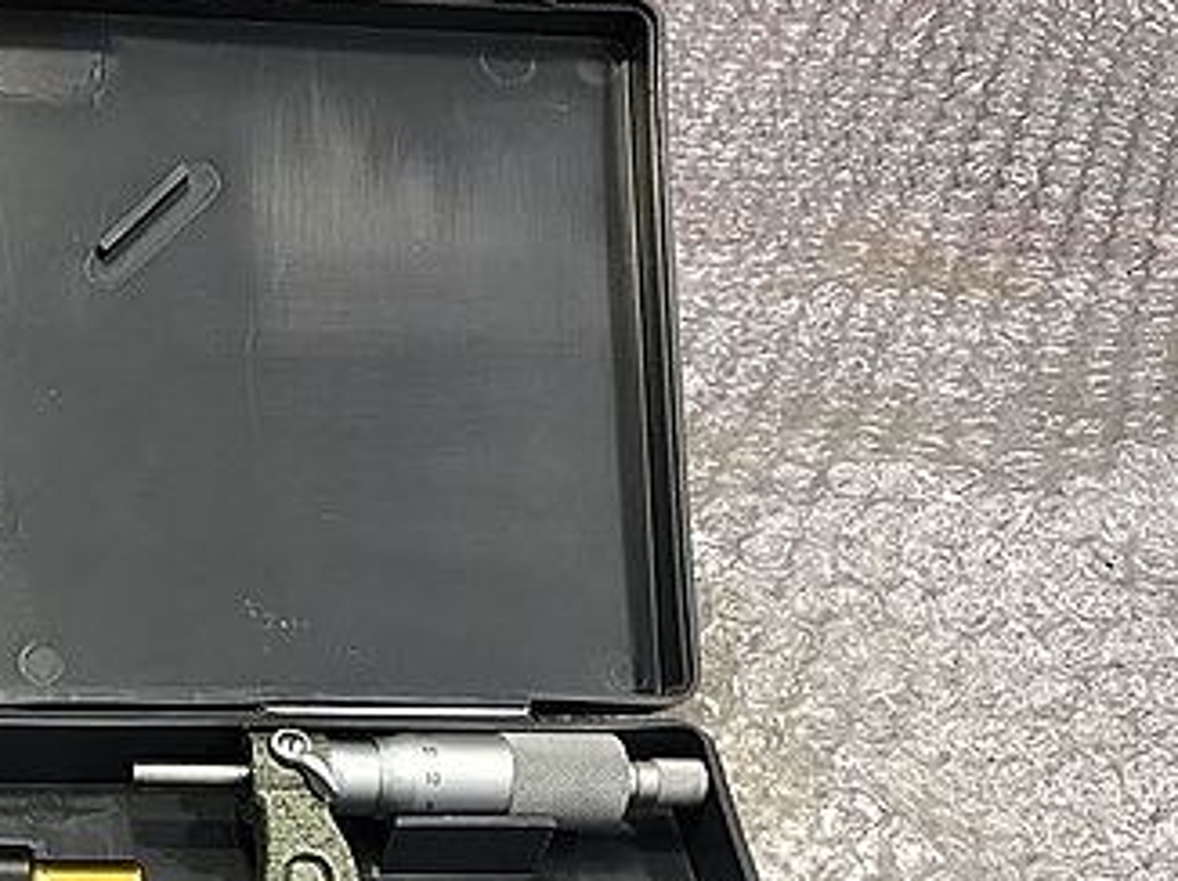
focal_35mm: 55
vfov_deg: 25.6
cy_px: 820
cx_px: 61
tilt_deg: -54.1
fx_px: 1870
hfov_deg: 32.7
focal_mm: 3.99
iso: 40
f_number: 1.8
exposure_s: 1/20
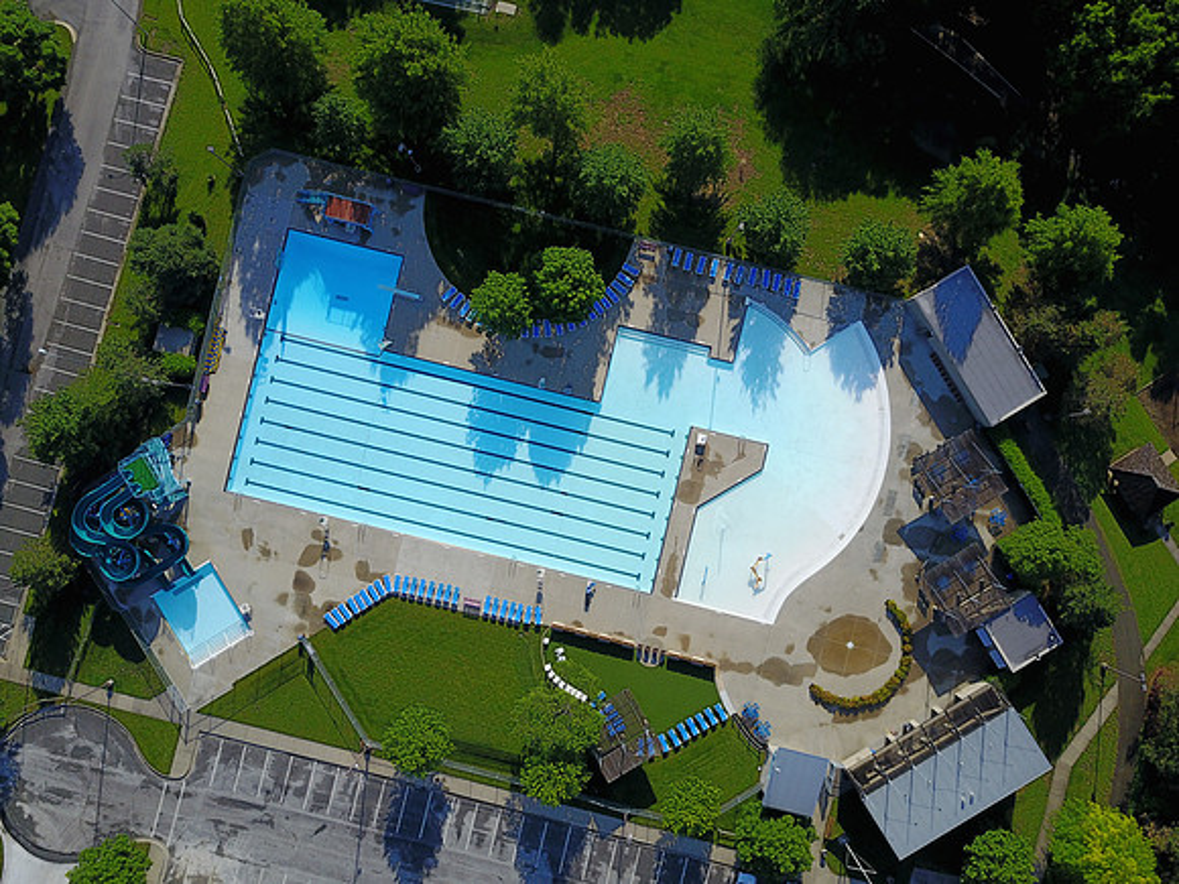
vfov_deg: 53.1
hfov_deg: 67.3
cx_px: 590
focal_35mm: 26
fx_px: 886
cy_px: 442
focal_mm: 4.73
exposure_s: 1/1000
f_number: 2.2
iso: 100
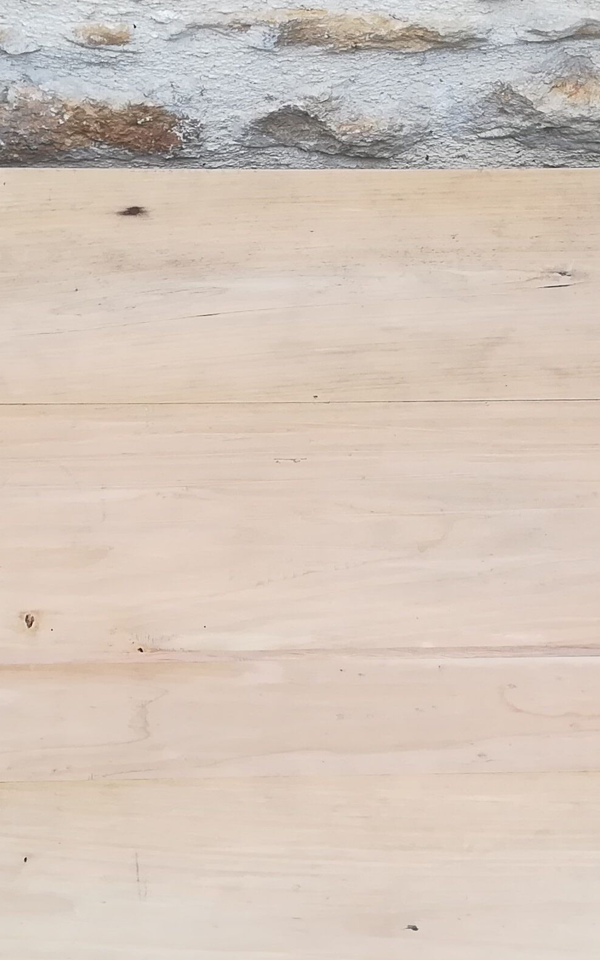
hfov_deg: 18.8
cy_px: 482
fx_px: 1805
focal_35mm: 69
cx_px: 427
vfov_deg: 29.8
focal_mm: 3.83
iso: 50
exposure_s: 1/229
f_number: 2.2
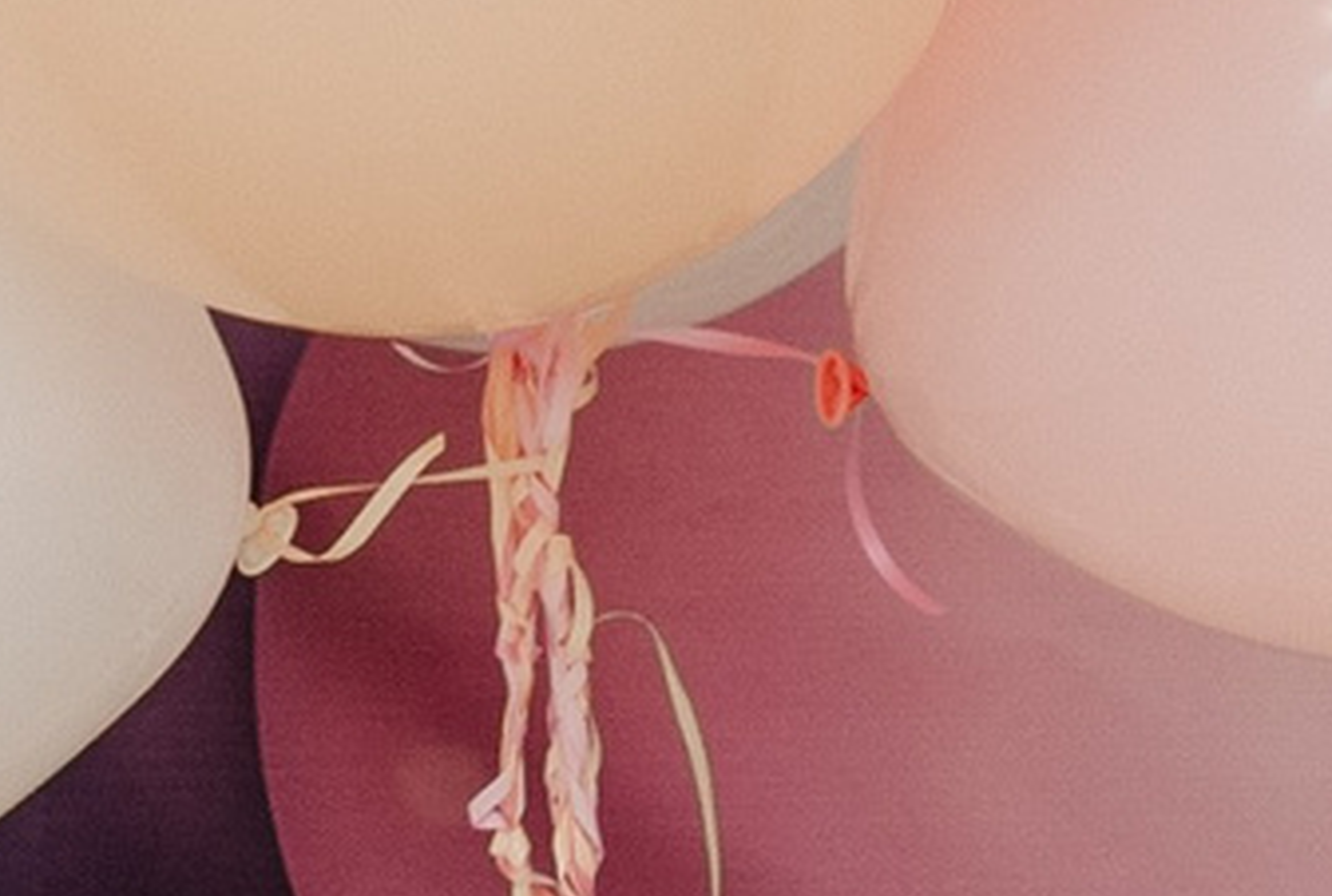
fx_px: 10351
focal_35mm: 279
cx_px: 4061
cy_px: -1933
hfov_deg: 6.7
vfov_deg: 4.7
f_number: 4
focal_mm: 35
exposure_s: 1/160
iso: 500
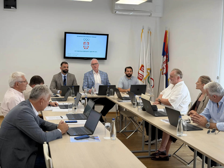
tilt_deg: -5.2
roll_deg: -2.0
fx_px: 311
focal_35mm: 48
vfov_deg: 30.3
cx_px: 112
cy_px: 84
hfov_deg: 39.7
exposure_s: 1/100
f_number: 1.78
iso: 64
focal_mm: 6.76
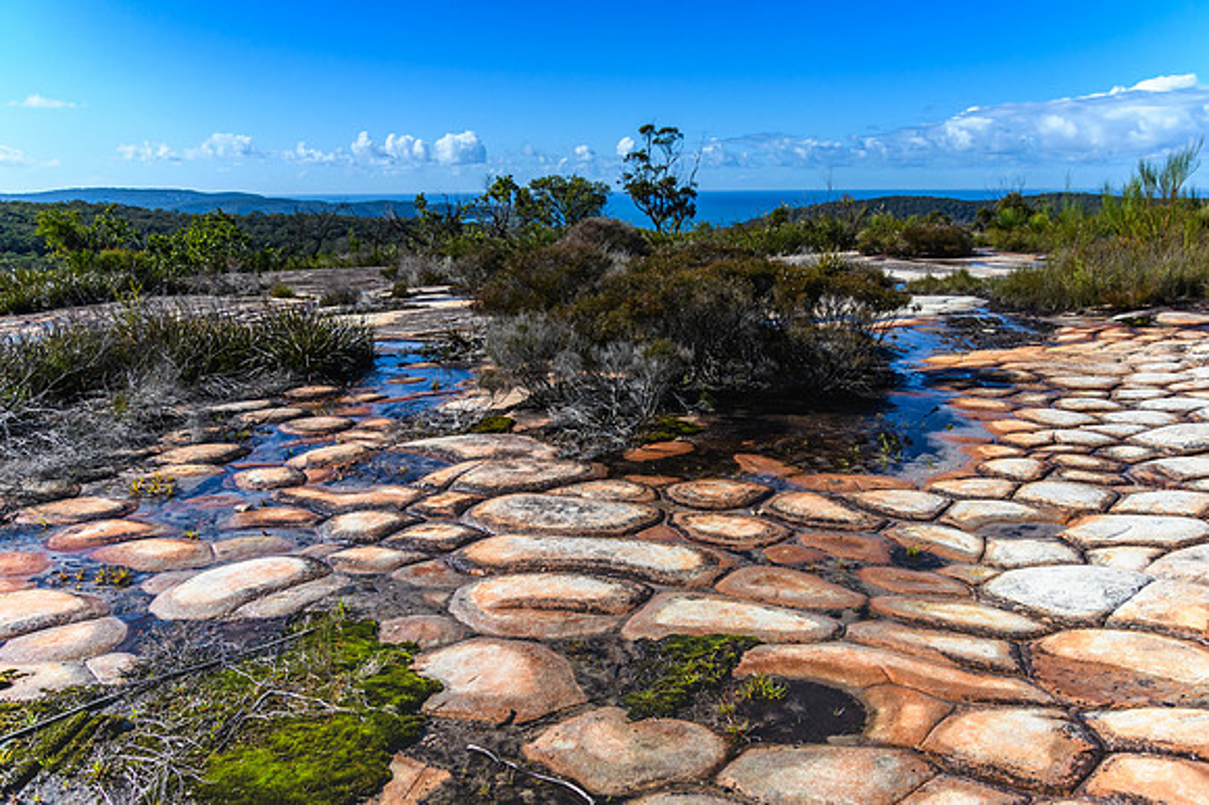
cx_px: 631
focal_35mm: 28
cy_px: 420
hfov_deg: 65.2
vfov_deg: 46.1
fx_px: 945
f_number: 7.1
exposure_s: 1/2000
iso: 250
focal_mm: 18
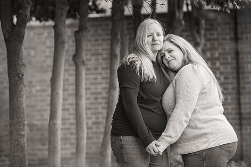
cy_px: 62
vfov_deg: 8.4
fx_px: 1137
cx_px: 128
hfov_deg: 12.6
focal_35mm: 163
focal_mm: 125
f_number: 2.8
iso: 400
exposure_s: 1/250
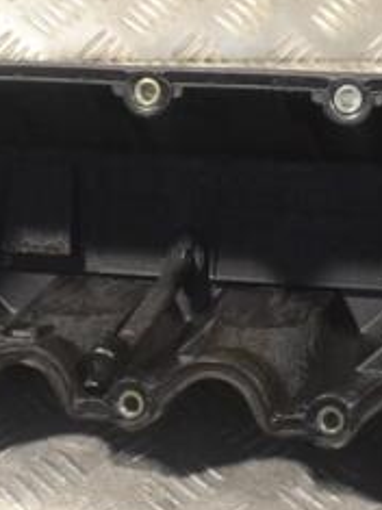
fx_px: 1517
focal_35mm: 103
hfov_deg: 14.2
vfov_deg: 19.0
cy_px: 171
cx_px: 352
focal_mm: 28
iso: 3200
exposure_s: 1/160
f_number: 6.3
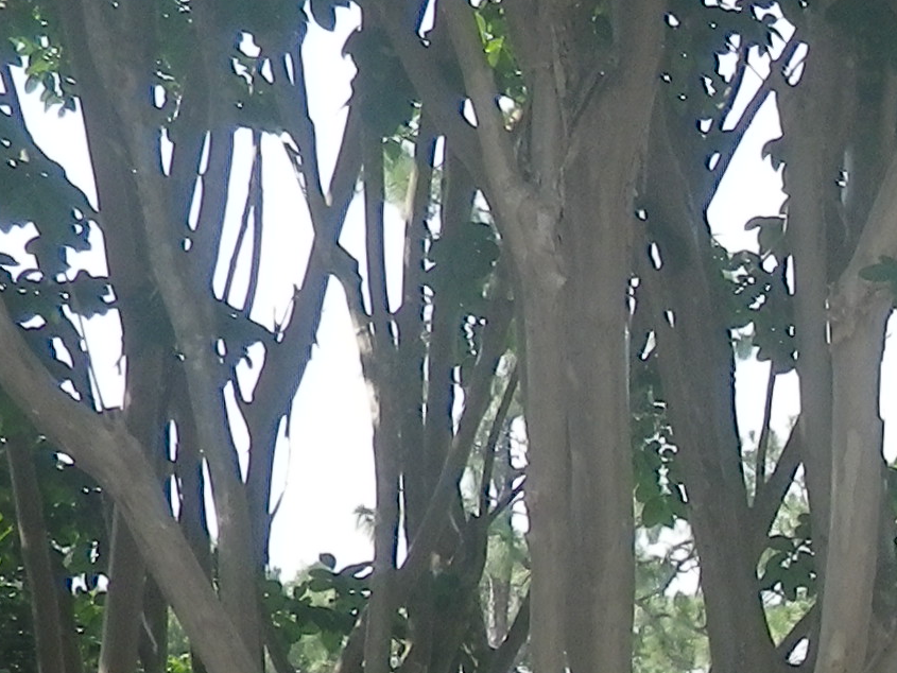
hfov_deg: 11.0
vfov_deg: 8.9
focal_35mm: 161
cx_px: 1858
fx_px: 4173
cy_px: 1126
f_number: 3.8
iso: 80
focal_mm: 6.1
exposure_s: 1/160
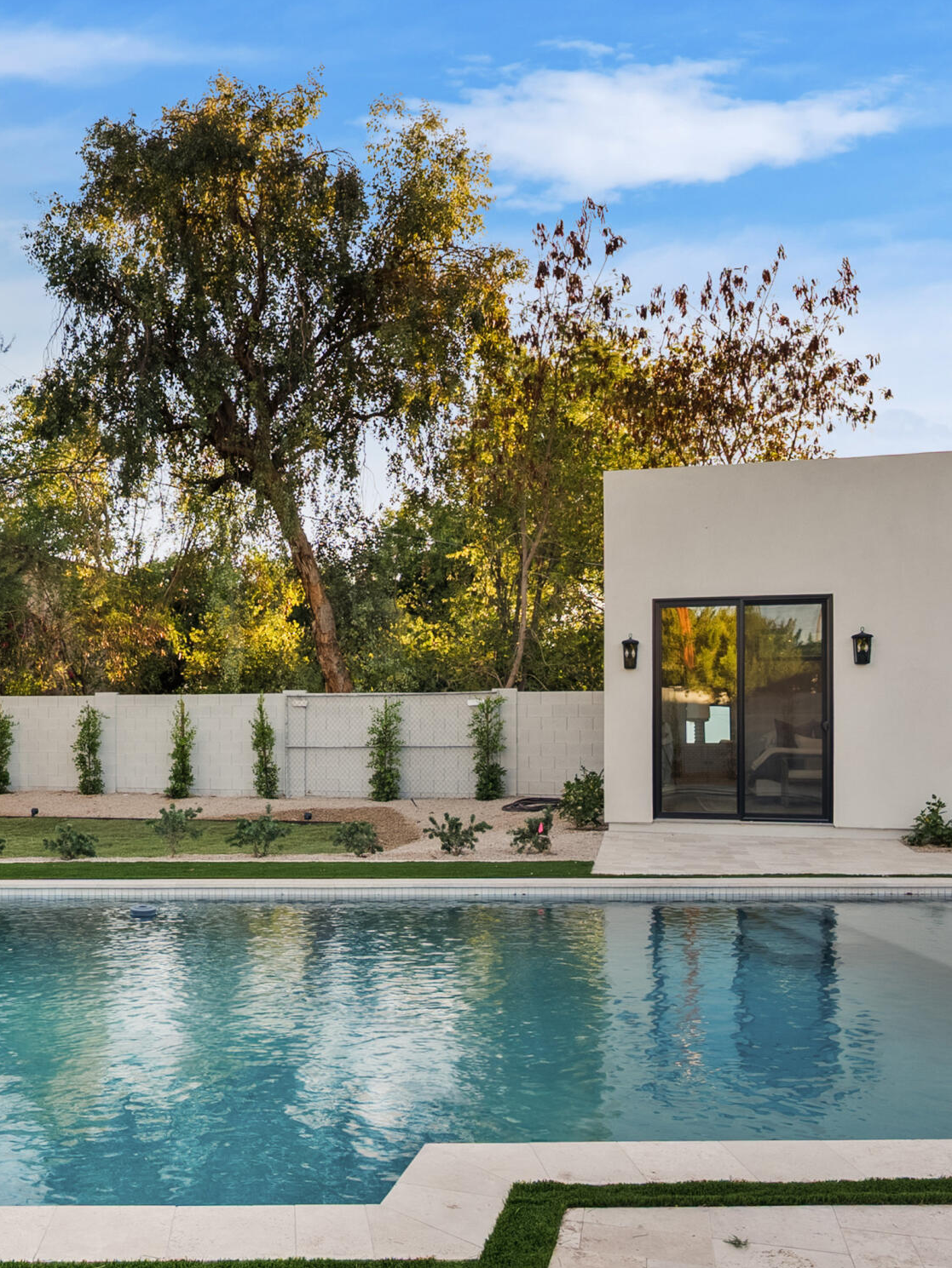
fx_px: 1137
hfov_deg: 44.5
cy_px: 713
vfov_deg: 58.2
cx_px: 288
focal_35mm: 31
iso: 100
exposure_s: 1/25
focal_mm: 16
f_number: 8
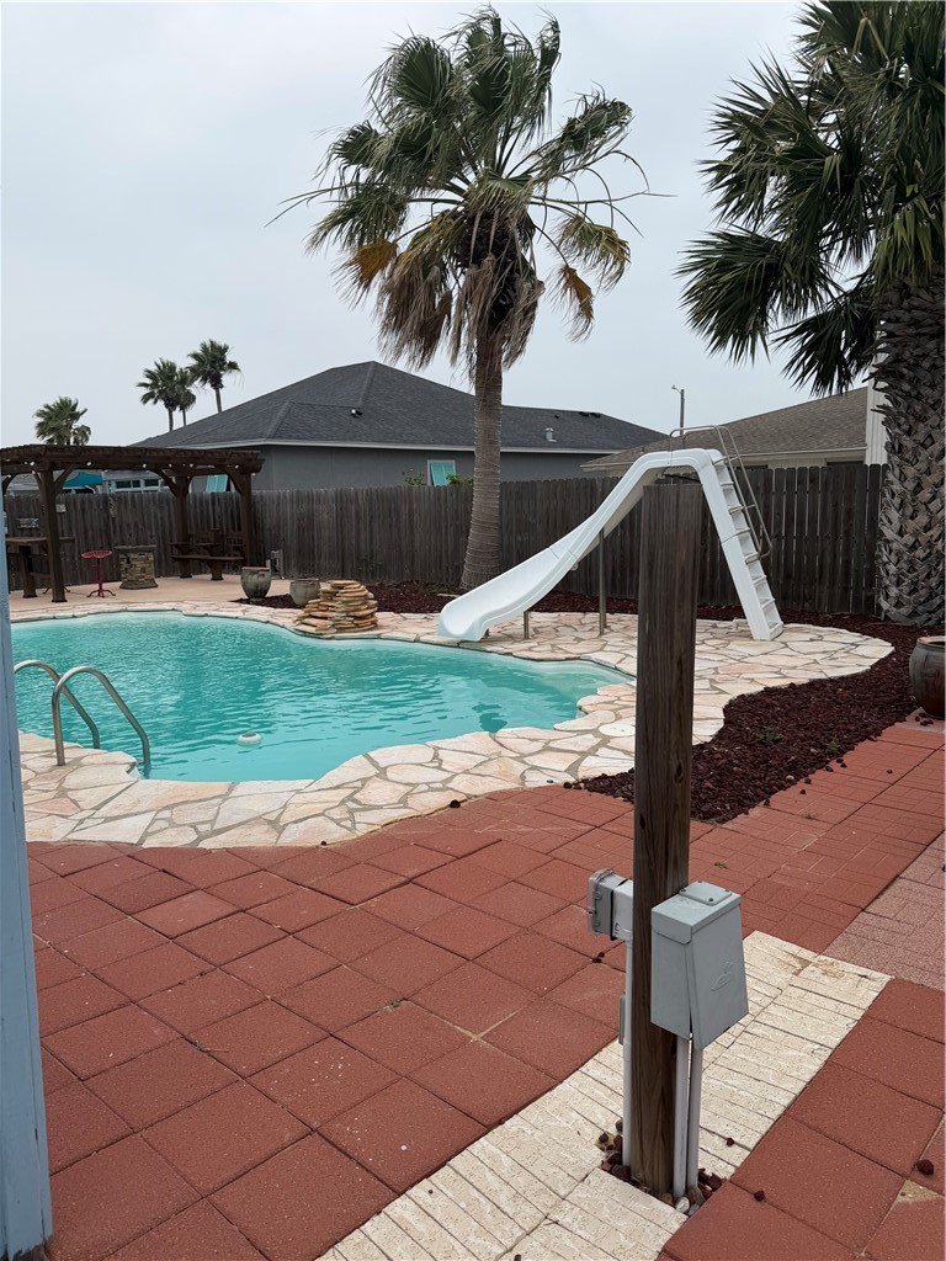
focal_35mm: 24
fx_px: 875
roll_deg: +0.7
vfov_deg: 71.6
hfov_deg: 56.8
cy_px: 630
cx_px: 473
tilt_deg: -8.2
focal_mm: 6.76
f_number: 1.78
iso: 80
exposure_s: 1/5319
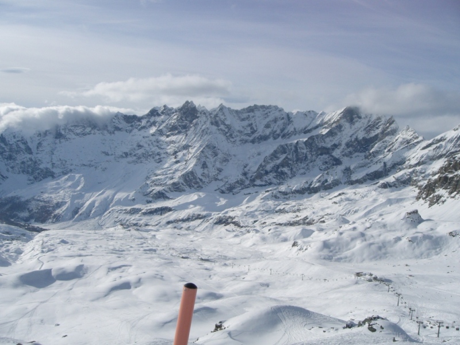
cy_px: 172
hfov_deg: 49.0
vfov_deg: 37.7
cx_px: 230
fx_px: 505
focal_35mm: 38
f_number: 4.4
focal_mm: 6.3
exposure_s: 1/2000
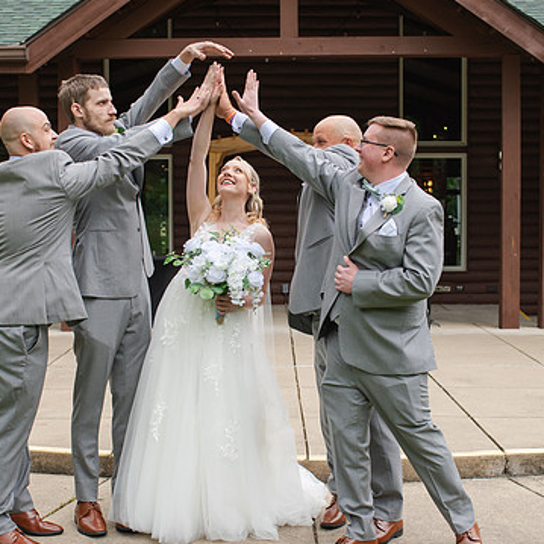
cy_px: 300
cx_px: 264
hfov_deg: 29.6
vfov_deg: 29.5
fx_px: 1031
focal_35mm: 58
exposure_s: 1/640
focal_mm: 35
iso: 180
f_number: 3.5
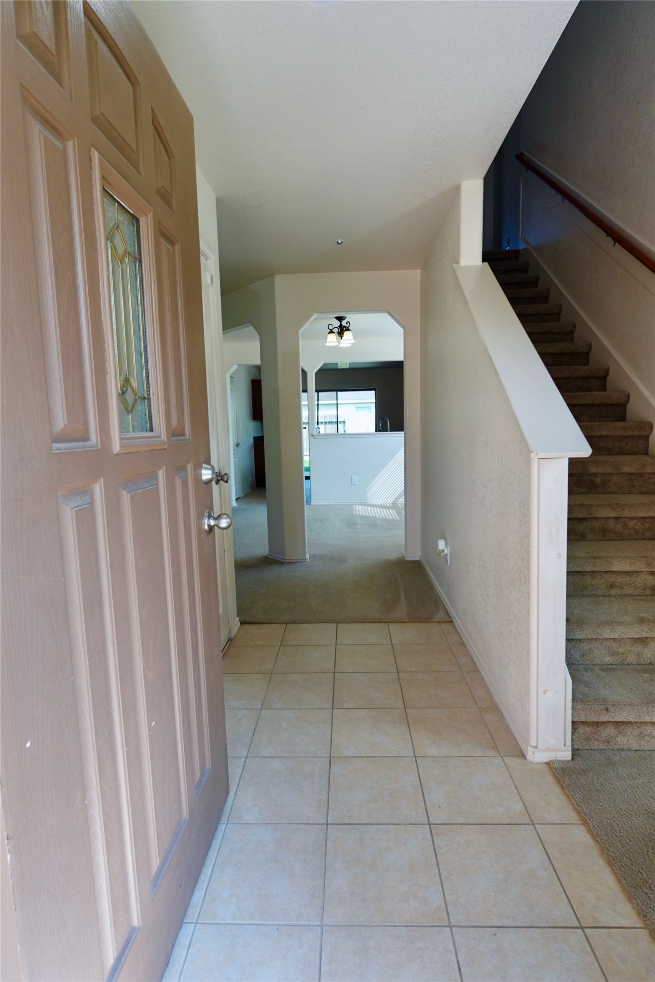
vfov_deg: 90.0
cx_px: 328
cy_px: 491
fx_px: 491
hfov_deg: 67.4
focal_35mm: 18
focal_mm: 6.9
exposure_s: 1/400
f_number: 1.8
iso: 125
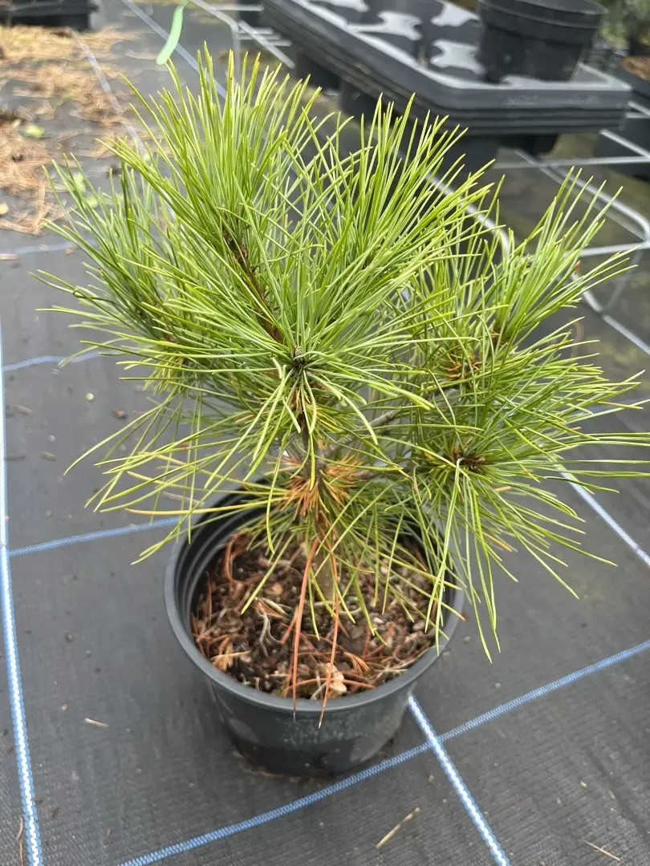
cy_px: 433
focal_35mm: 26
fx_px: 651
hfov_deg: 53.1
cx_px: 325
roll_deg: -6.2
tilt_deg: -39.3
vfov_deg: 67.3
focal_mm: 5.1
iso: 50
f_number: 1.6
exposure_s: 1/639
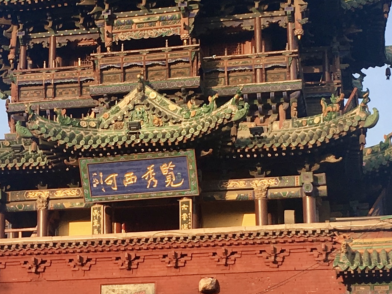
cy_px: 222
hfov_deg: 17.6
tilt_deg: +14.2
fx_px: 1246
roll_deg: -0.7
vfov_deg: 13.4
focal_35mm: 110
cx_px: 37
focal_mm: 4.15
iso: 25
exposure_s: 1/339
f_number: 2.2
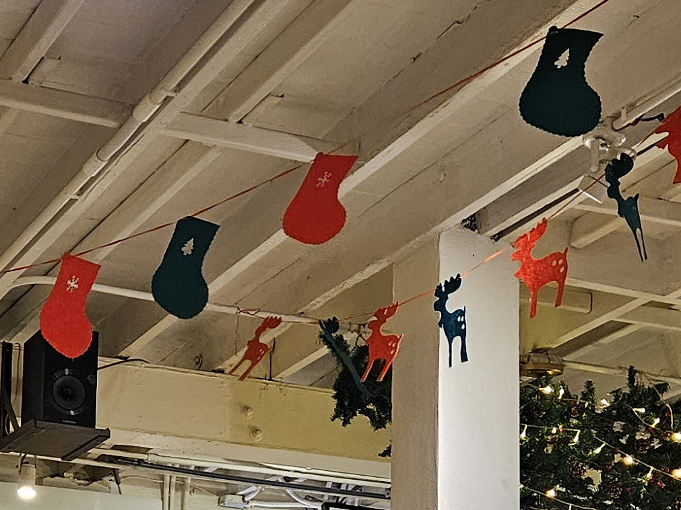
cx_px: 163
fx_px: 1790
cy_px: 613
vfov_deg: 15.6
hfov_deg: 21.3
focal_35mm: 91
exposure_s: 1/100
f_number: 1.8
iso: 400
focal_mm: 5.4
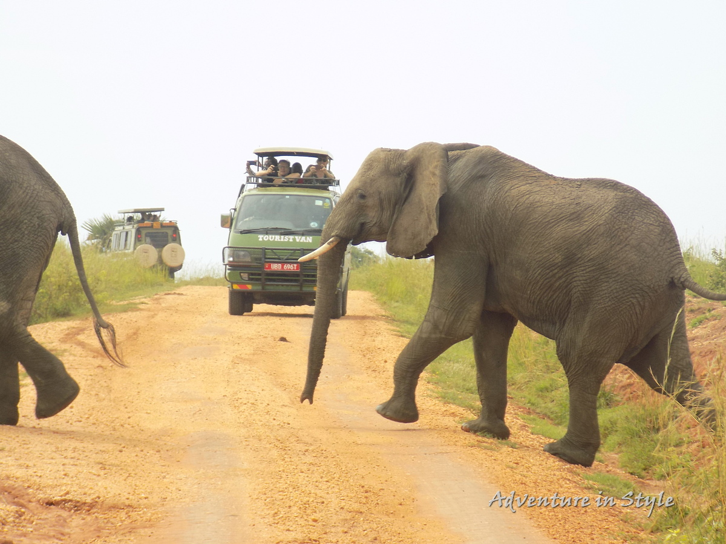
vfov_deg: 5.3
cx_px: 363
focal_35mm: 280
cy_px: 272
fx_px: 5872
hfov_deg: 7.1
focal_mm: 49.7
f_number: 5.8
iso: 80
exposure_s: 1/200
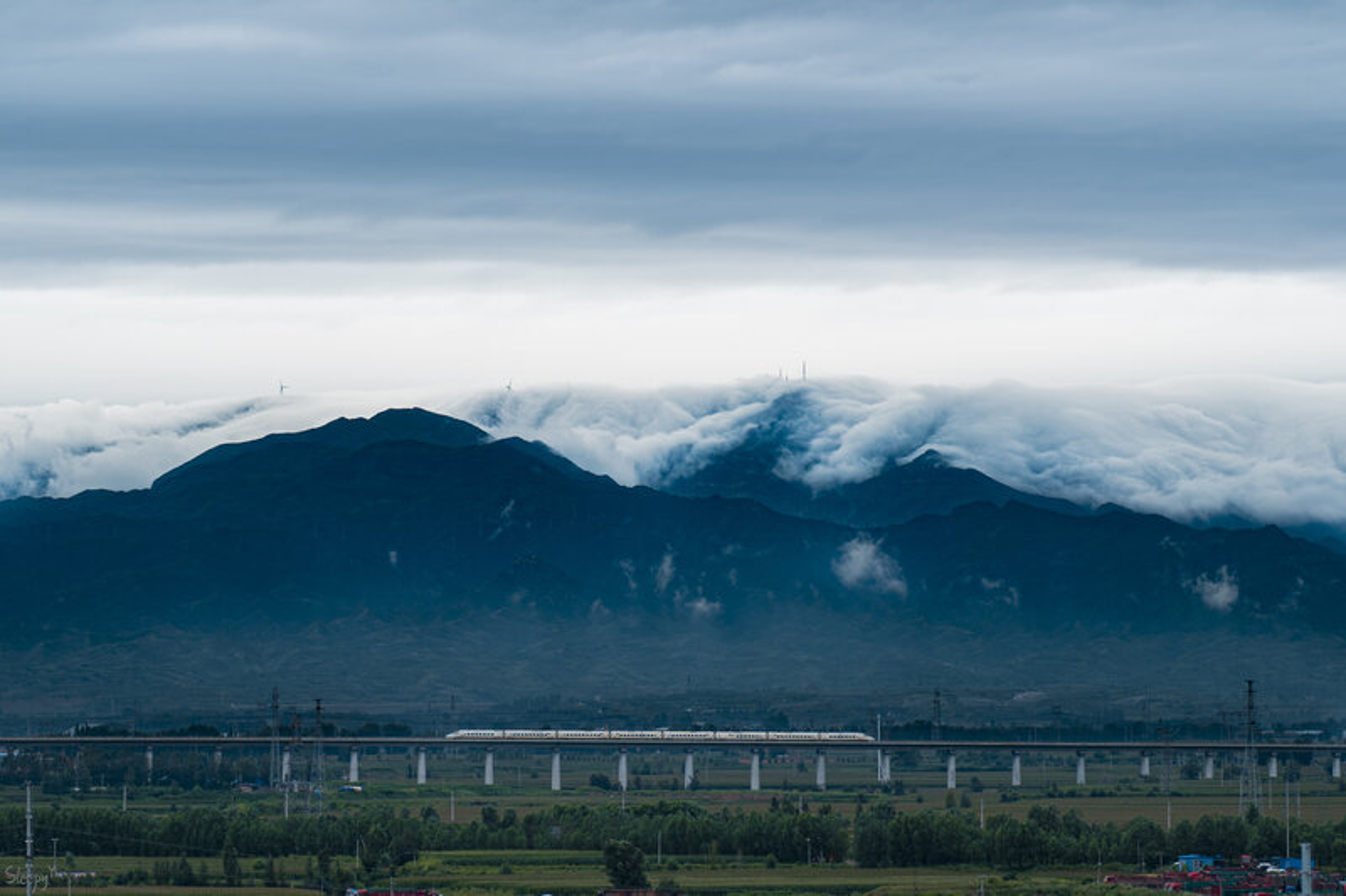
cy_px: 448
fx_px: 5868
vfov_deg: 8.7
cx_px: 673
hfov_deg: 13.1
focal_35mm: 157
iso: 50
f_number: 4
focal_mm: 105
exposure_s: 1/320
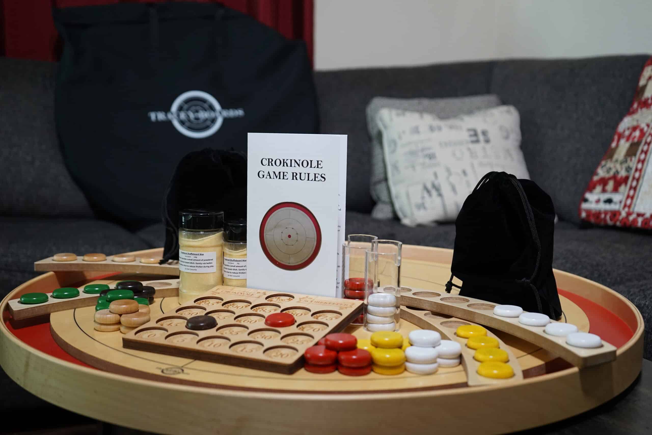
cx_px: 326
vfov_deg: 32.6
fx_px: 743
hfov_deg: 47.4
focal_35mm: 41
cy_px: 218
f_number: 4.5
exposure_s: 1/60
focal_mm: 41
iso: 1000
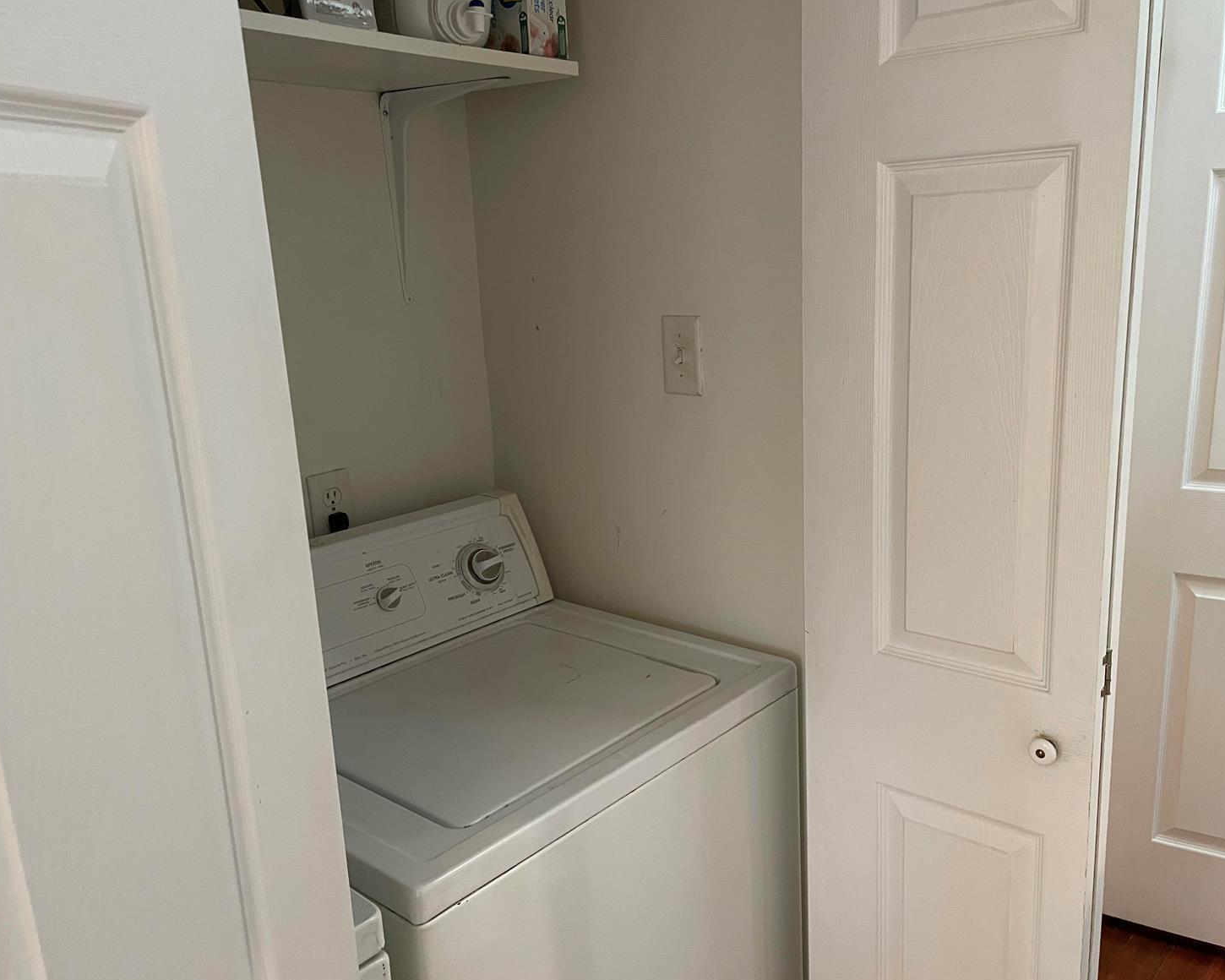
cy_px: 479
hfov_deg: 62.1
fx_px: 1015
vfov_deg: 51.5
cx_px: 667
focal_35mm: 28
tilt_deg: -14.0
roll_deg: +2.4
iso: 320
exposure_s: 1/60
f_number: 1.6
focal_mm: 4.2
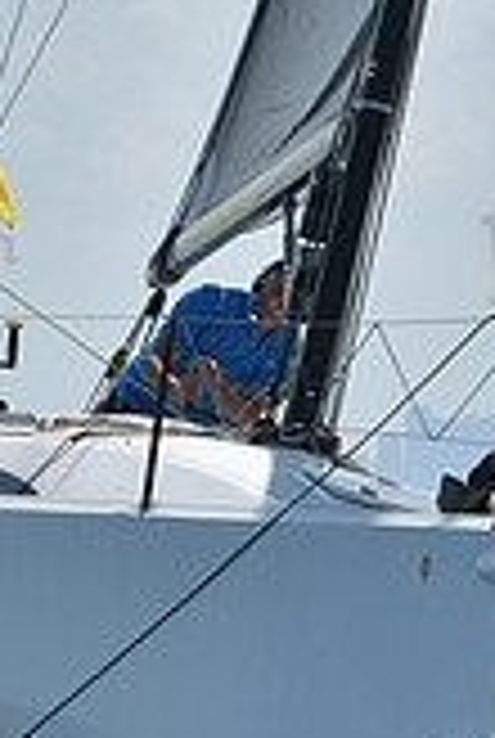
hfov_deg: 2.8
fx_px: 10145
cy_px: 484
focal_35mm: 494
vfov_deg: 4.2
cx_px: 252
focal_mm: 140
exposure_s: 1/1250
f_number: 9
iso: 250
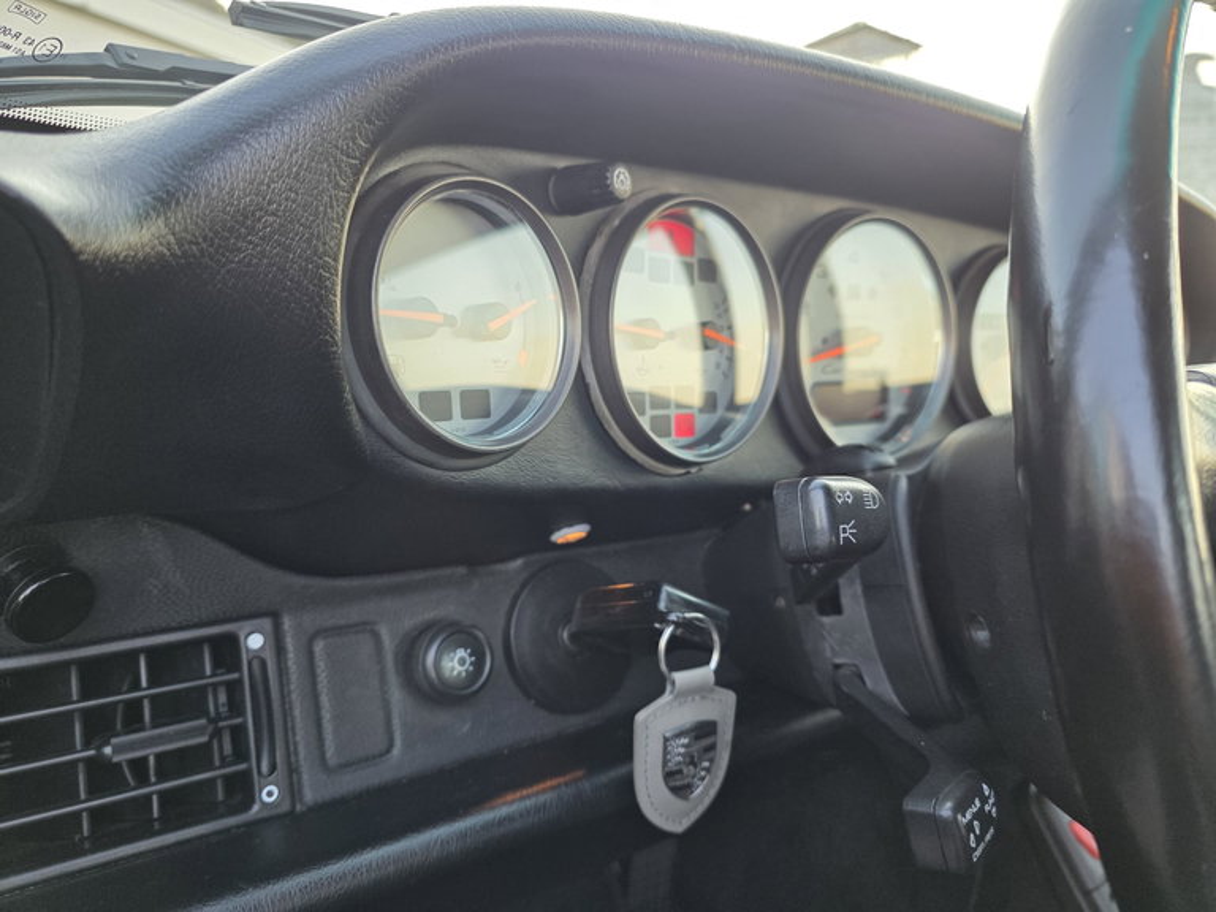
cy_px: 456
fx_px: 808
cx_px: 608
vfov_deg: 58.9
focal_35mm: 23
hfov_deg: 73.9
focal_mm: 6.3
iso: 125
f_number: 1.7
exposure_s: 1/180
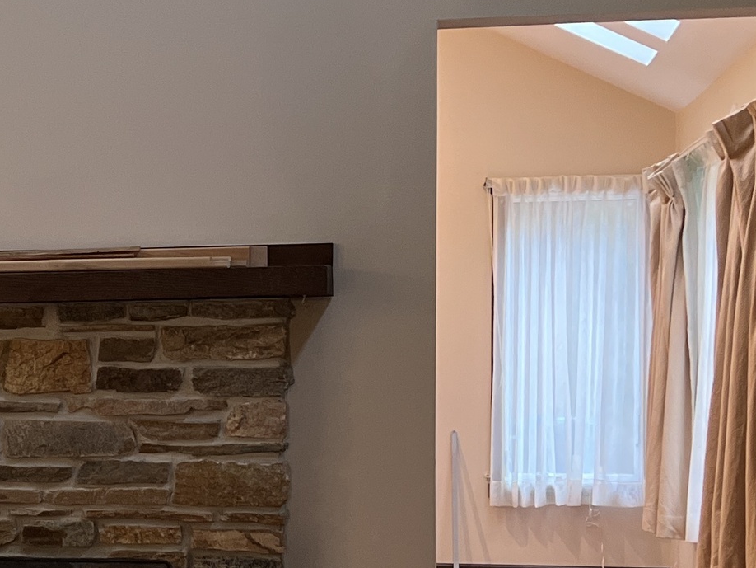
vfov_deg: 16.9
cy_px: 439
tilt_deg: -3.6
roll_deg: +0.9
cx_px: 19
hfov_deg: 21.8
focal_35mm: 87
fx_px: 1901
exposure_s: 1/60
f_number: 1.5
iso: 320
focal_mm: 5.7
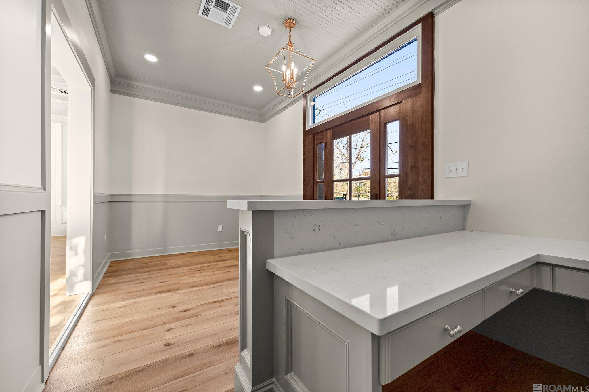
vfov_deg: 81.1
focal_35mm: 14
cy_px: 196
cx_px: 294
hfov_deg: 104.3
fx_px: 229
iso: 200
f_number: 10
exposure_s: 1/10
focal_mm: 14
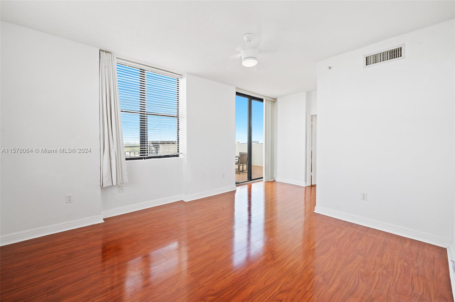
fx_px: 177
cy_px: 151
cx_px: 228
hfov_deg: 104.3
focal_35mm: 14
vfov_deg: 81.1
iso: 200
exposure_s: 1/15
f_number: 8
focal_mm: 14
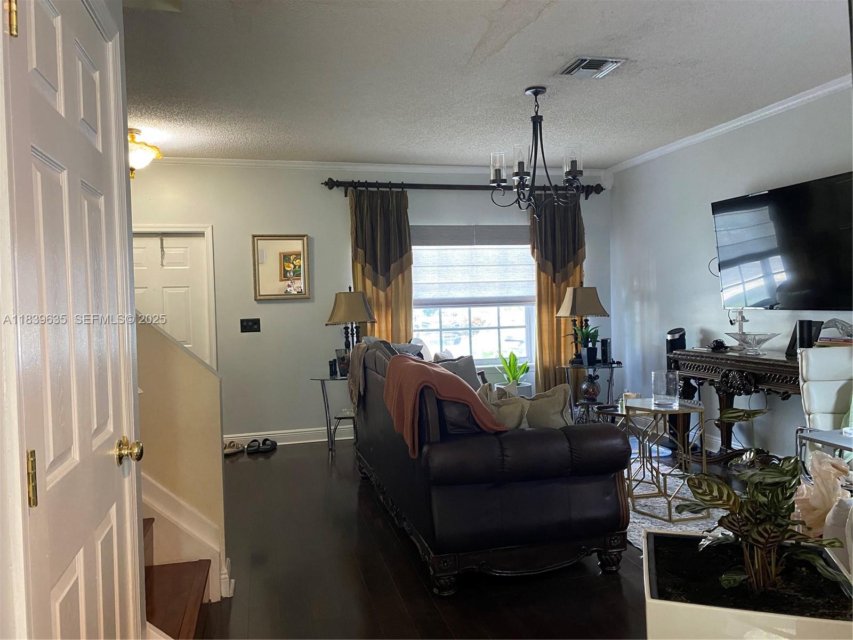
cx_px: 426
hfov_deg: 67.3
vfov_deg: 53.1
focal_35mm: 26
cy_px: 320
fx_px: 641
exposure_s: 1/40
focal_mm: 4.25
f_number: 1.8
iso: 400
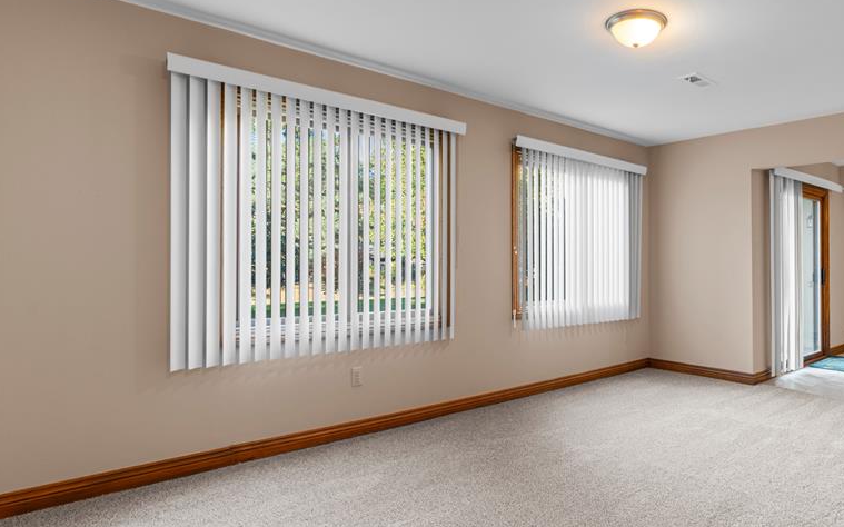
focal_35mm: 22
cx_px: 547
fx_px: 506
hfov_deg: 77.6
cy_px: 276
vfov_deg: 55.0
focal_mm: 16
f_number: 8
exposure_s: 1/3
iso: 400
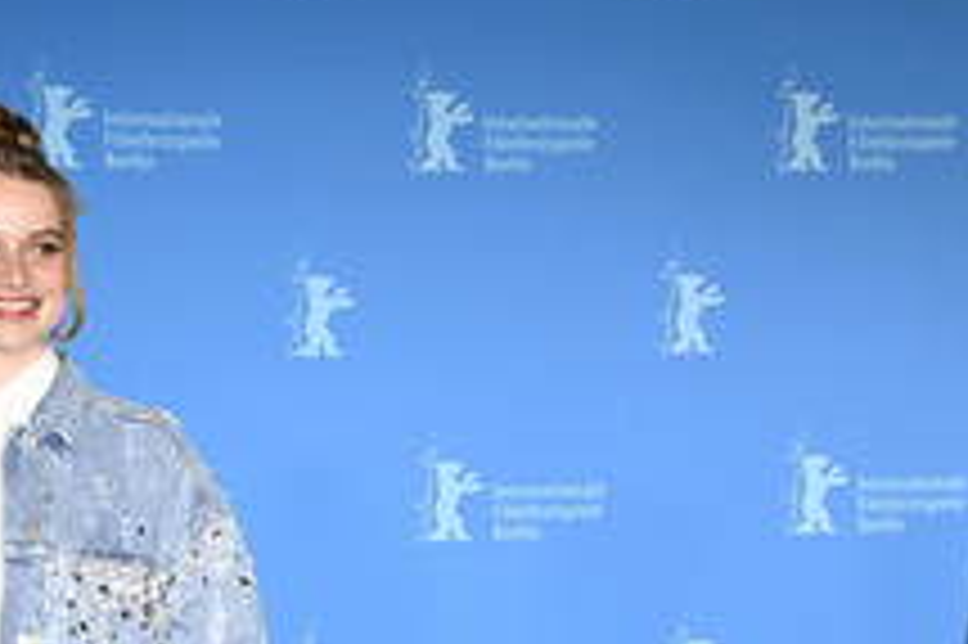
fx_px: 2257
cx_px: 624
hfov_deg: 24.1
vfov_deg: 16.1
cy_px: 567
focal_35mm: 84
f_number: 5.6
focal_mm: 40
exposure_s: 1/200
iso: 800
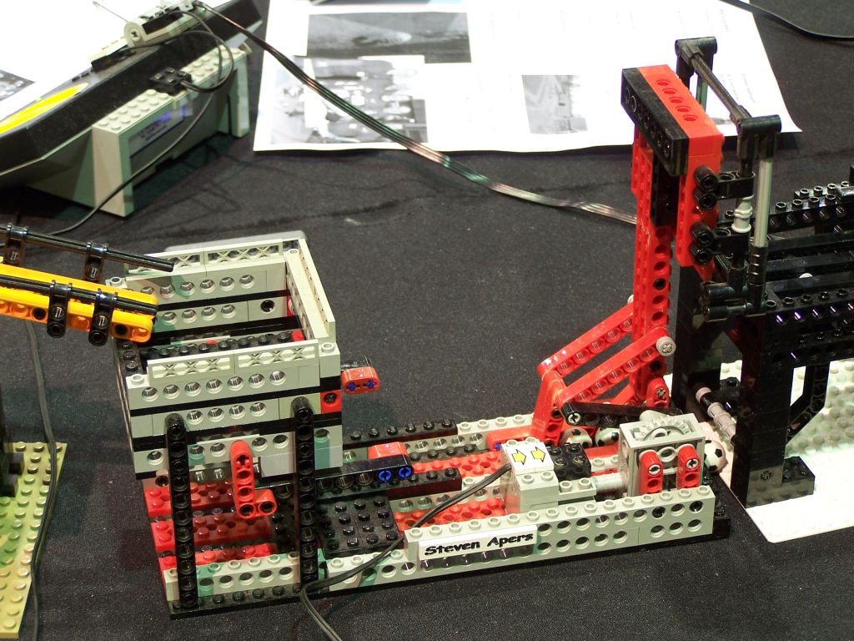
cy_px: 320
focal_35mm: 94
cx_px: 427
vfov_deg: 15.7
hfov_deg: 20.9
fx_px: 2319
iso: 80
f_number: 3.2
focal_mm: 15.6
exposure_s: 1/2
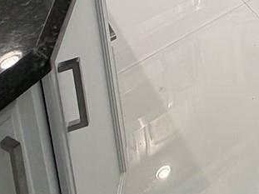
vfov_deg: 13.6
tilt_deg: -11.5
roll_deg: +1.7
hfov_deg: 21.3
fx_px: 539
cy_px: -293
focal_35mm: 72
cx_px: 419
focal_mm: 2.22
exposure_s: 1/120
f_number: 2.2
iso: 160
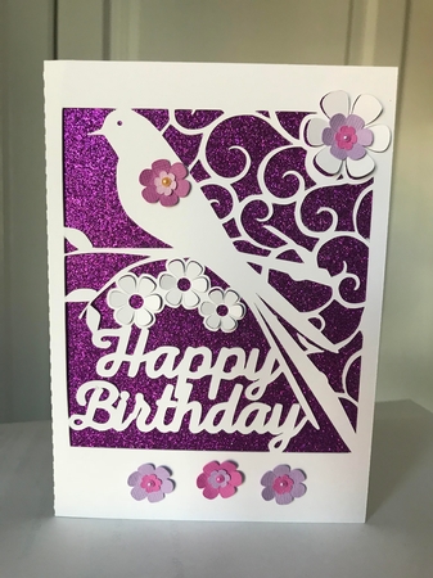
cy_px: 289
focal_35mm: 28
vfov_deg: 63.5
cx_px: 216
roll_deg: -2.6
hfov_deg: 49.7
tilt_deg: -8.1
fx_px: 467
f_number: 1.8
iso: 32
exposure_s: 1/33
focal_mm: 3.99
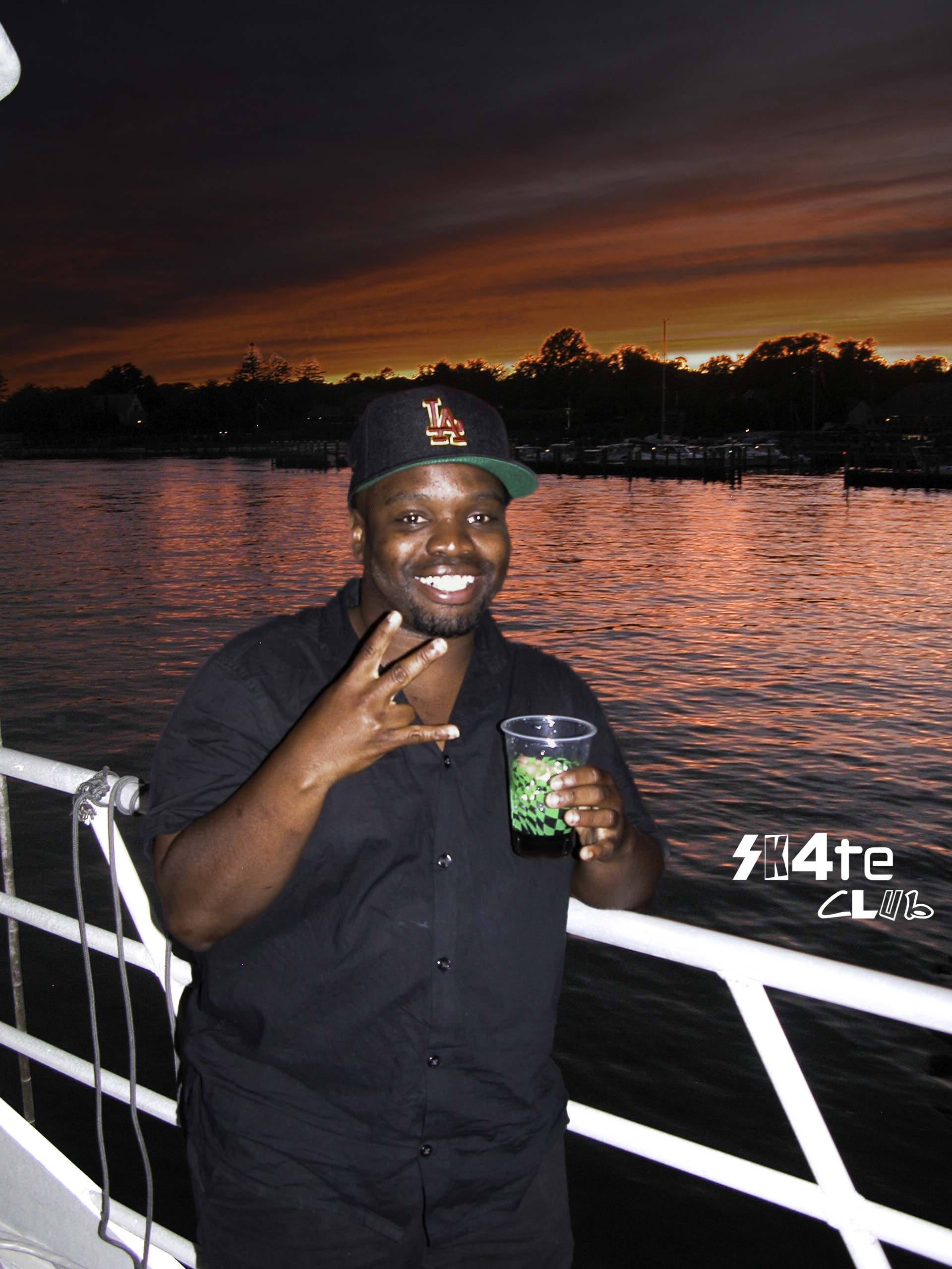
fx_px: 1283
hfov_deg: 40.7
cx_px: 476
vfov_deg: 52.6
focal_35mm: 35
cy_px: 634
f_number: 2.8
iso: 200
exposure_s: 1/60
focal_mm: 8.9
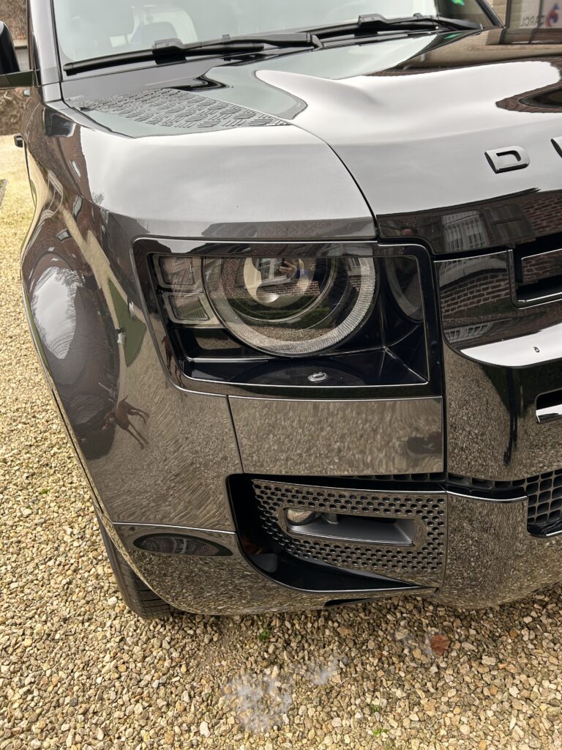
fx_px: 563
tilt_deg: -28.3
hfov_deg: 53.1
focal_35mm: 26
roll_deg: +5.5
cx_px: 281
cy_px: 375
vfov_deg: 67.3
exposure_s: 1/121
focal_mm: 5.7
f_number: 1.5
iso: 64
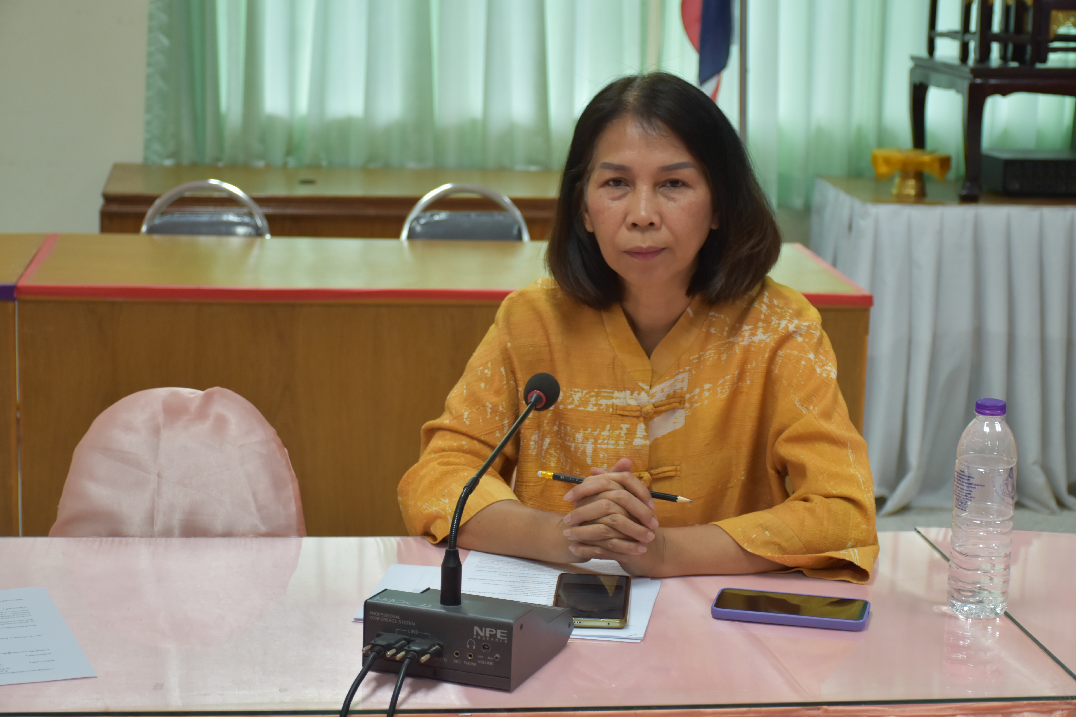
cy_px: 358
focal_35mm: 75
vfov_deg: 18.2
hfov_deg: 27.0
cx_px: 538
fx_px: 2241
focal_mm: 50
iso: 640
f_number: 4.8
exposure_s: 1/60
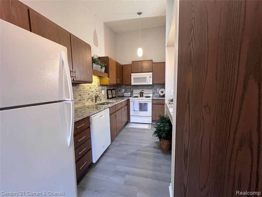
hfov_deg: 106.2
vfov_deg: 89.9
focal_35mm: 13
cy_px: 98
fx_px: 98
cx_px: 131
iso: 200
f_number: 1.8
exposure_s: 1/60
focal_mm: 1.57
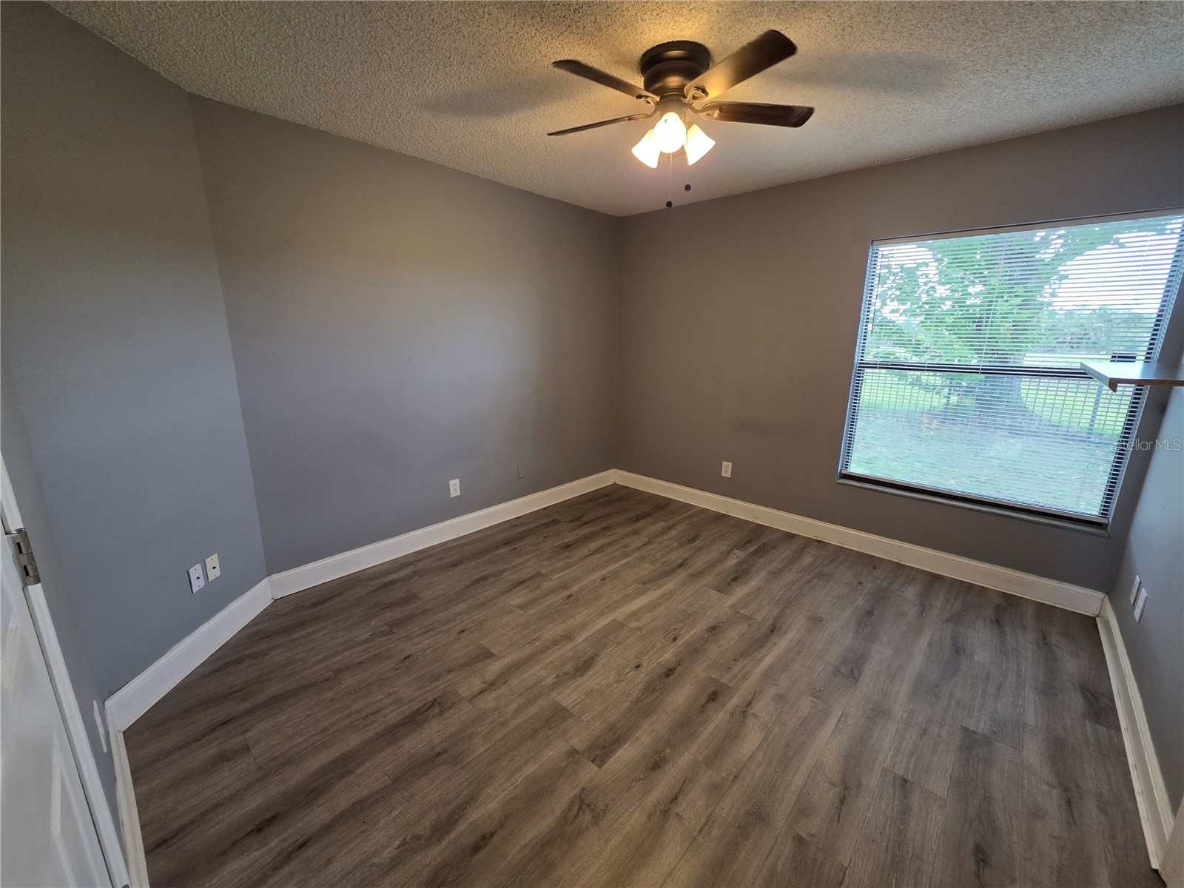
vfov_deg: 89.9
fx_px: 445
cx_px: 592
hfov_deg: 106.2
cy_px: 444
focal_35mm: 13
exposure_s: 1/120
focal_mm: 2.2
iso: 250
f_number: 1.9
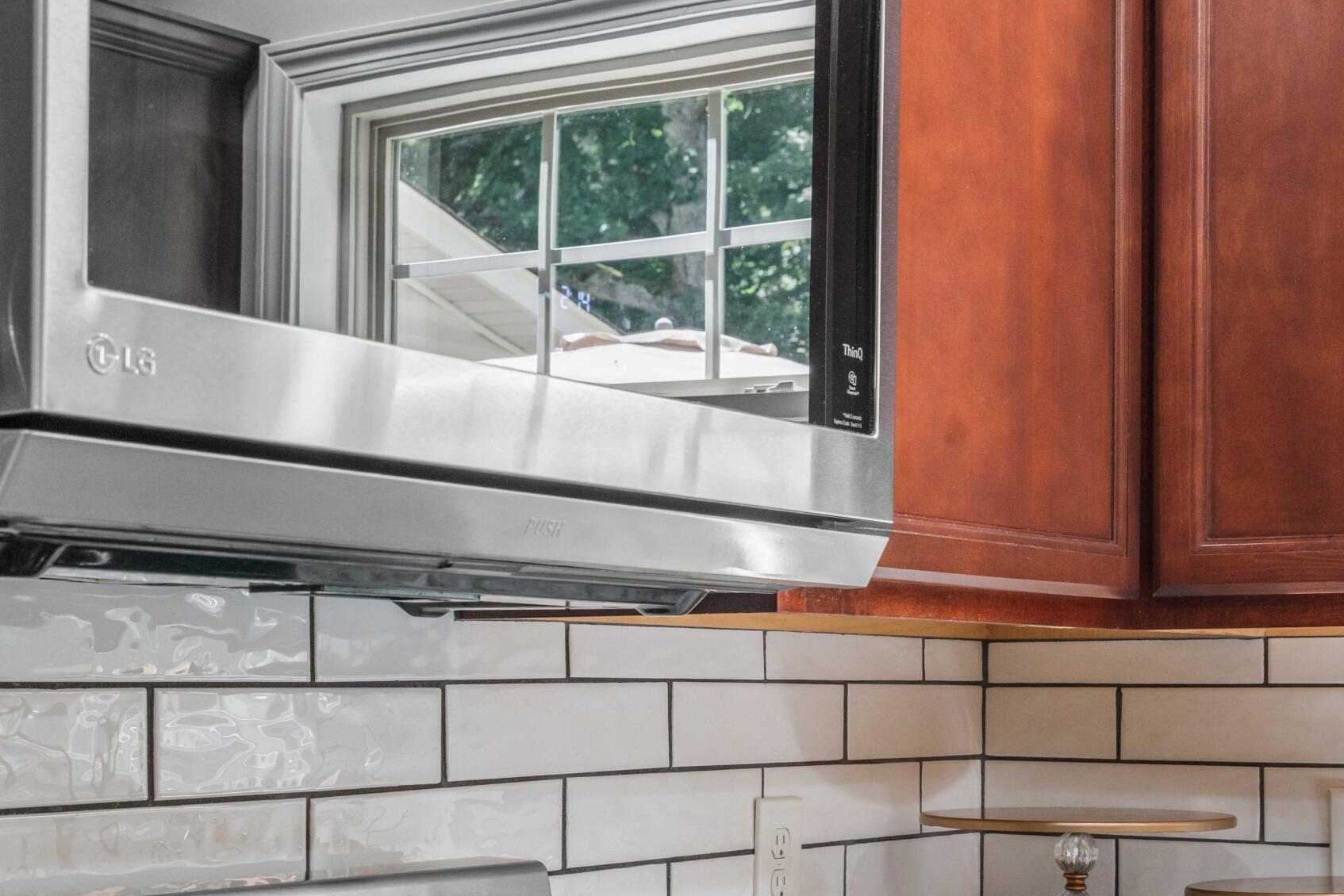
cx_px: 600
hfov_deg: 32.3
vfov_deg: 21.7
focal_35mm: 62
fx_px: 2315
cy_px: 708
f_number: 8
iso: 1250
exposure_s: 1/6
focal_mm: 35
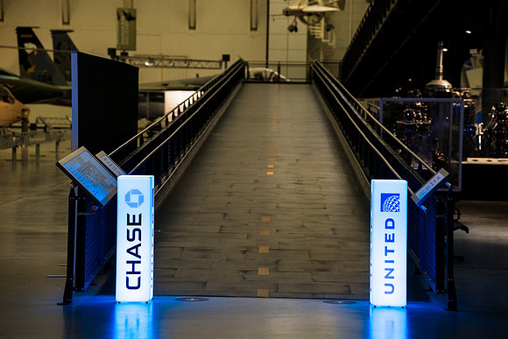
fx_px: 1482
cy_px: 170
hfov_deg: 19.5
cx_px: 254
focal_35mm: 105
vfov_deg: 13.0
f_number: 4
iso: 1100
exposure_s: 1/60
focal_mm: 105
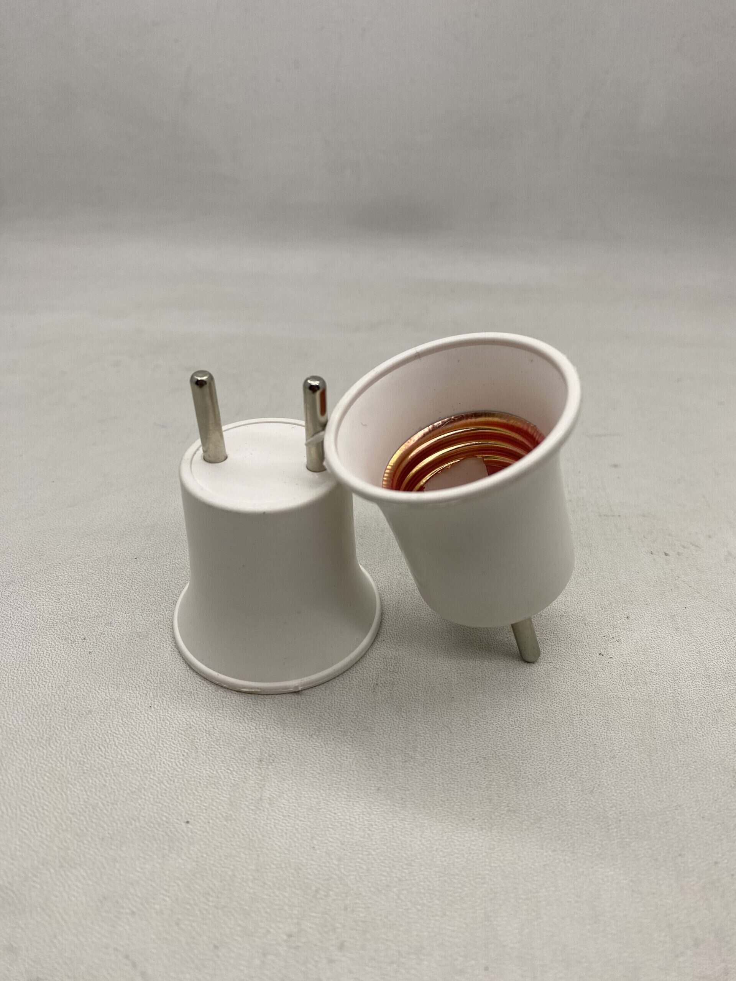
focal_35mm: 26
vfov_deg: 67.3
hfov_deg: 53.1
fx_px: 737
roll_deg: -0.2
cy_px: 490
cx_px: 368
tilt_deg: -33.6
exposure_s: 1/297
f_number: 1.8
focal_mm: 4.25
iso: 32
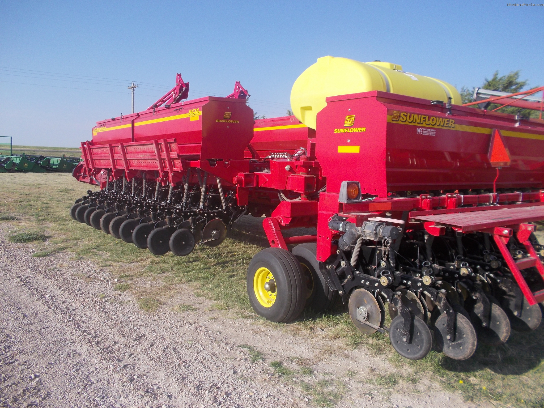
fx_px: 456
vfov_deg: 48.2
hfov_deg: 61.7
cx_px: 272
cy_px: 204
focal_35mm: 29
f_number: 3.3
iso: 80
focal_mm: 4.1
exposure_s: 1/640
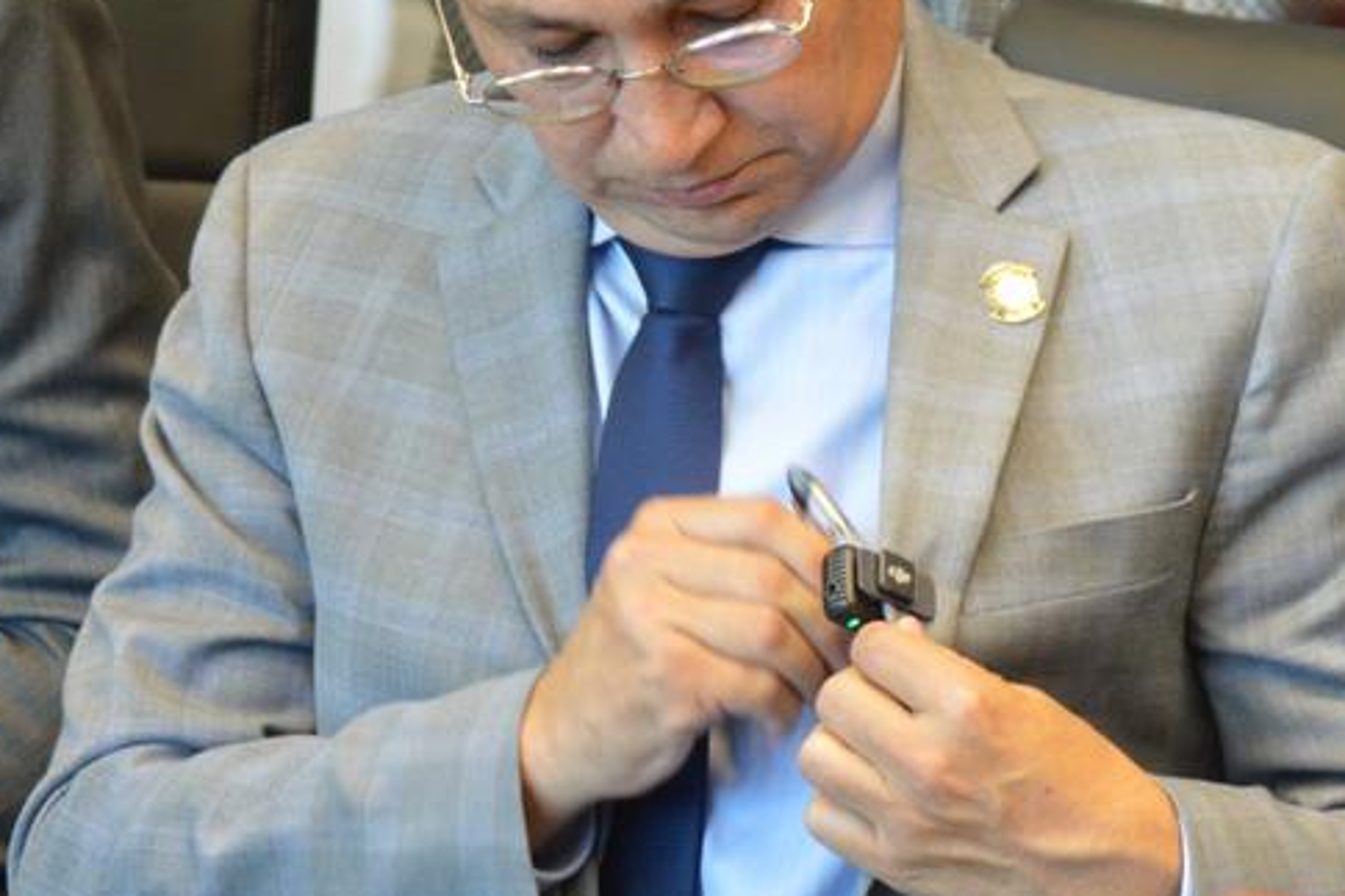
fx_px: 9009
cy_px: 466
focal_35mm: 241
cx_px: 1534
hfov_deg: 8.5
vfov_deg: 5.7
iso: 720
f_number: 4.2
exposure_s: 1/60
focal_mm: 65
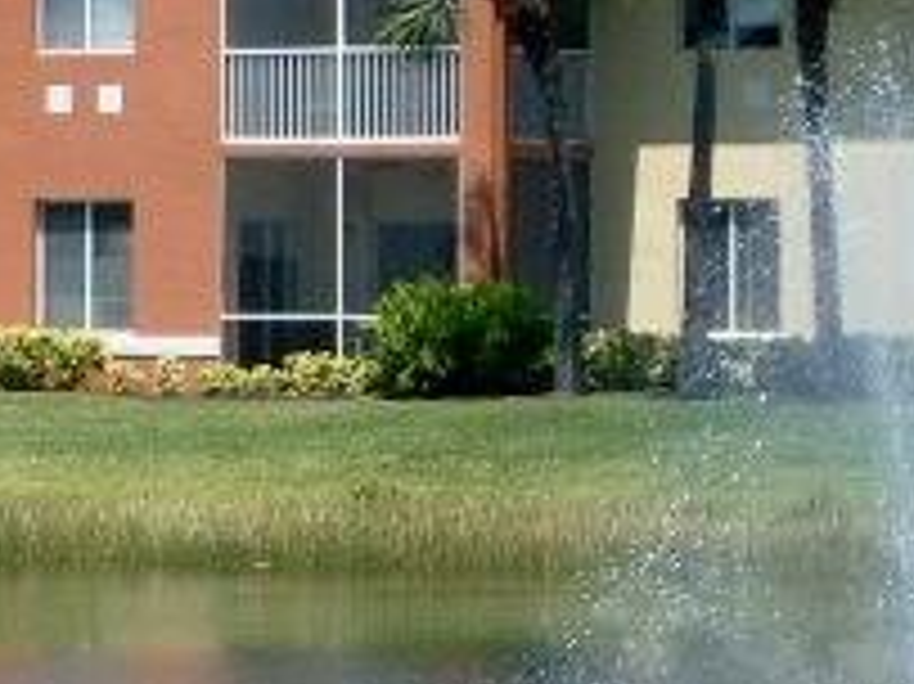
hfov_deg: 4.8
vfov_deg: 3.6
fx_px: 10793
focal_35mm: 409
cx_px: -90
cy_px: 572
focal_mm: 13.7
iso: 80
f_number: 10.6
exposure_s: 1/125
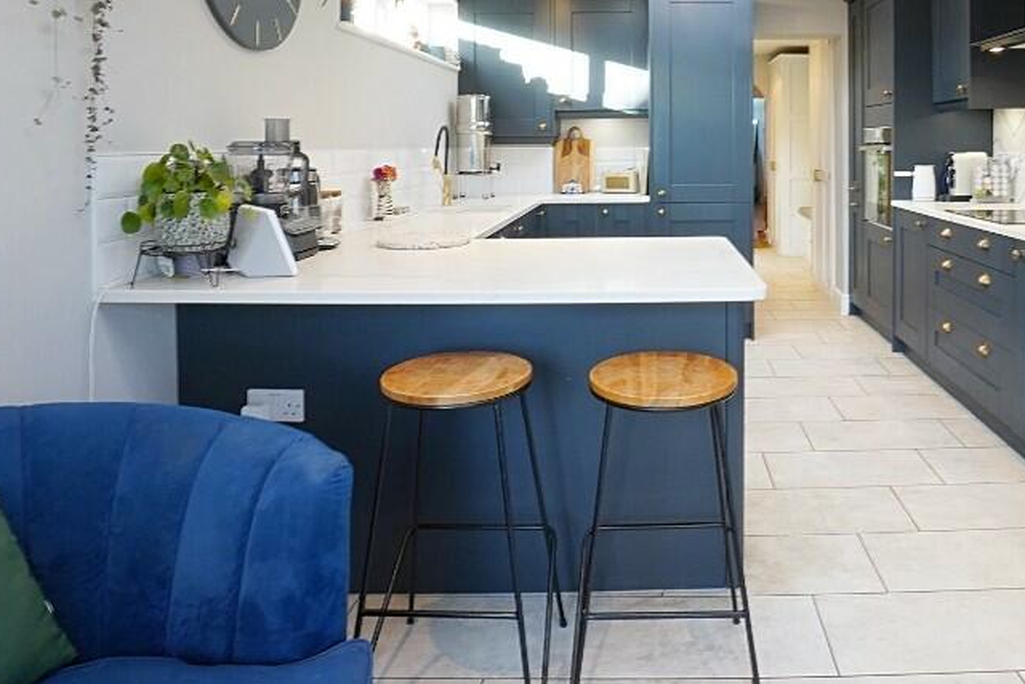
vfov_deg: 50.7
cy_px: 163
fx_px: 683
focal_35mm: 24
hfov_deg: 71.8
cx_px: 674
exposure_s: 1/6
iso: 640
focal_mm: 10
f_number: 18
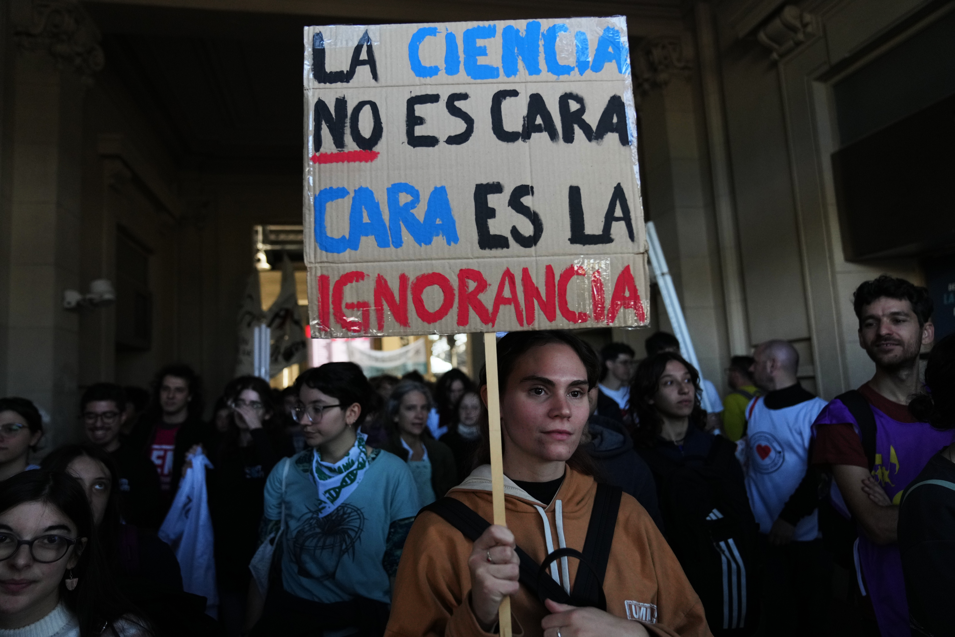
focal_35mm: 24
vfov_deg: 53.1
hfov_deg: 73.7
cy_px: 318
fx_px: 637
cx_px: 478
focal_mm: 24
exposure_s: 1/1600
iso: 2000
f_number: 2.8
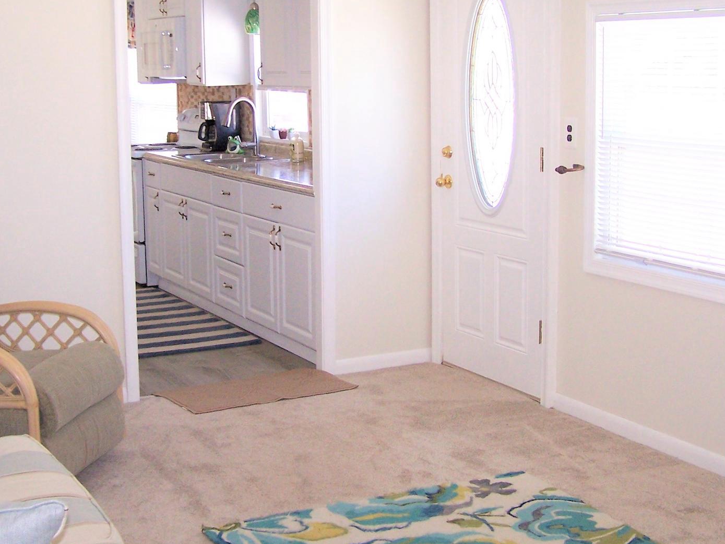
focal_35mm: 56
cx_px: 342
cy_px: 215
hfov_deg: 34.3
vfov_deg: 26.0
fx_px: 1173
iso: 140
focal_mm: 6.3
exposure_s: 1/90
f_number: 2.8
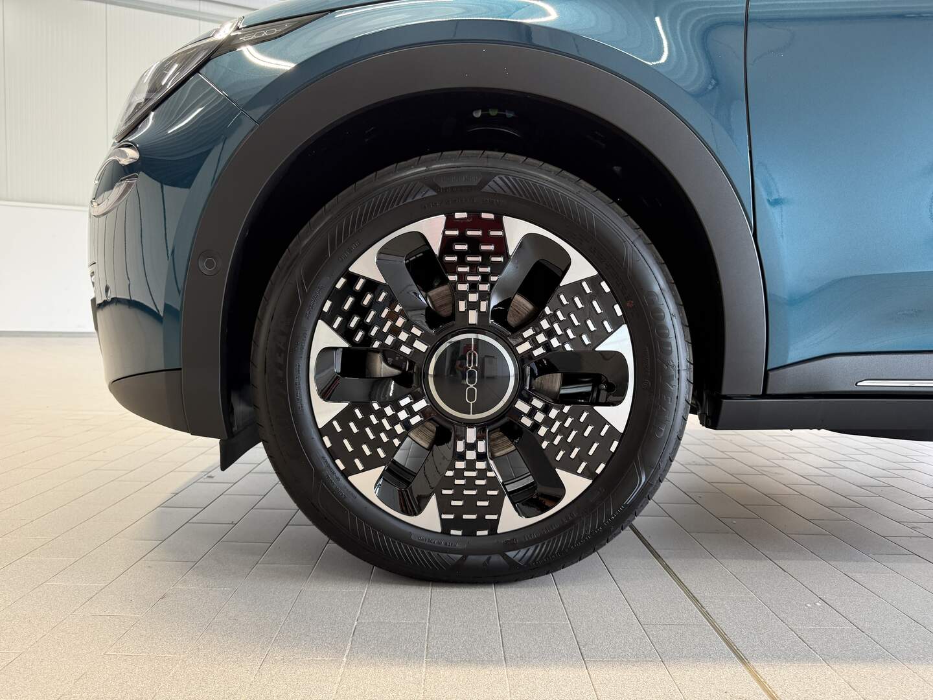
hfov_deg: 71.6
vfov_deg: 56.8
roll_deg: -1.4
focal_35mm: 24
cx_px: 466
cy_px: 350
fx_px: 647
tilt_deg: -4.7
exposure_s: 1/100
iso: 160
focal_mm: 6.76
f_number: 1.78
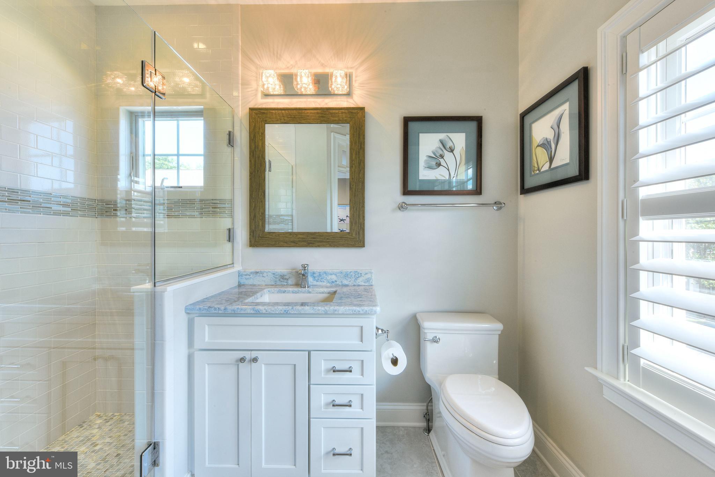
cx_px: 358
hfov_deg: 104.2
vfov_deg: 81.3
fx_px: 278
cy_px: 238
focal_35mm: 14
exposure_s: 1/4
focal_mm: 14
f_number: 22
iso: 200
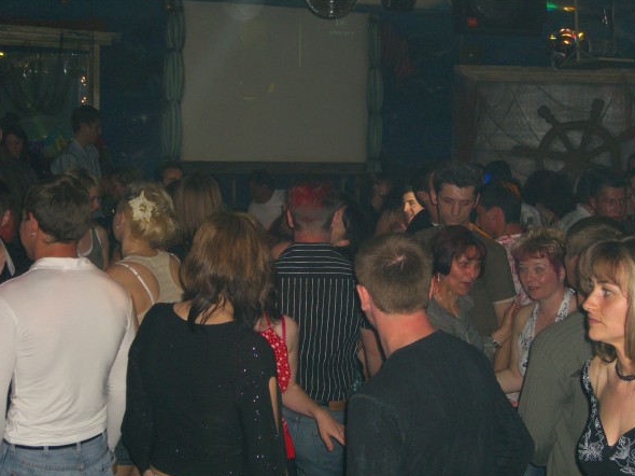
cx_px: 318
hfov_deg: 33.2
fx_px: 1064
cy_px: 240
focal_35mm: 58
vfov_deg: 25.2
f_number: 3.6
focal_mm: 11.8
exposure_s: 1/60
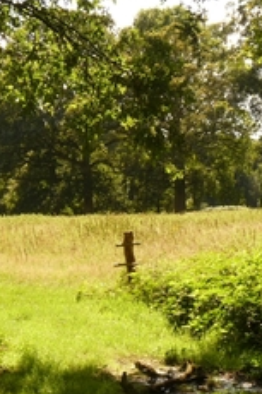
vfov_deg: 19.8
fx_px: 1126
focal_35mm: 103
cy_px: 240
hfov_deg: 13.2
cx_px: 46
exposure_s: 1/250
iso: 100
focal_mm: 6.8
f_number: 4
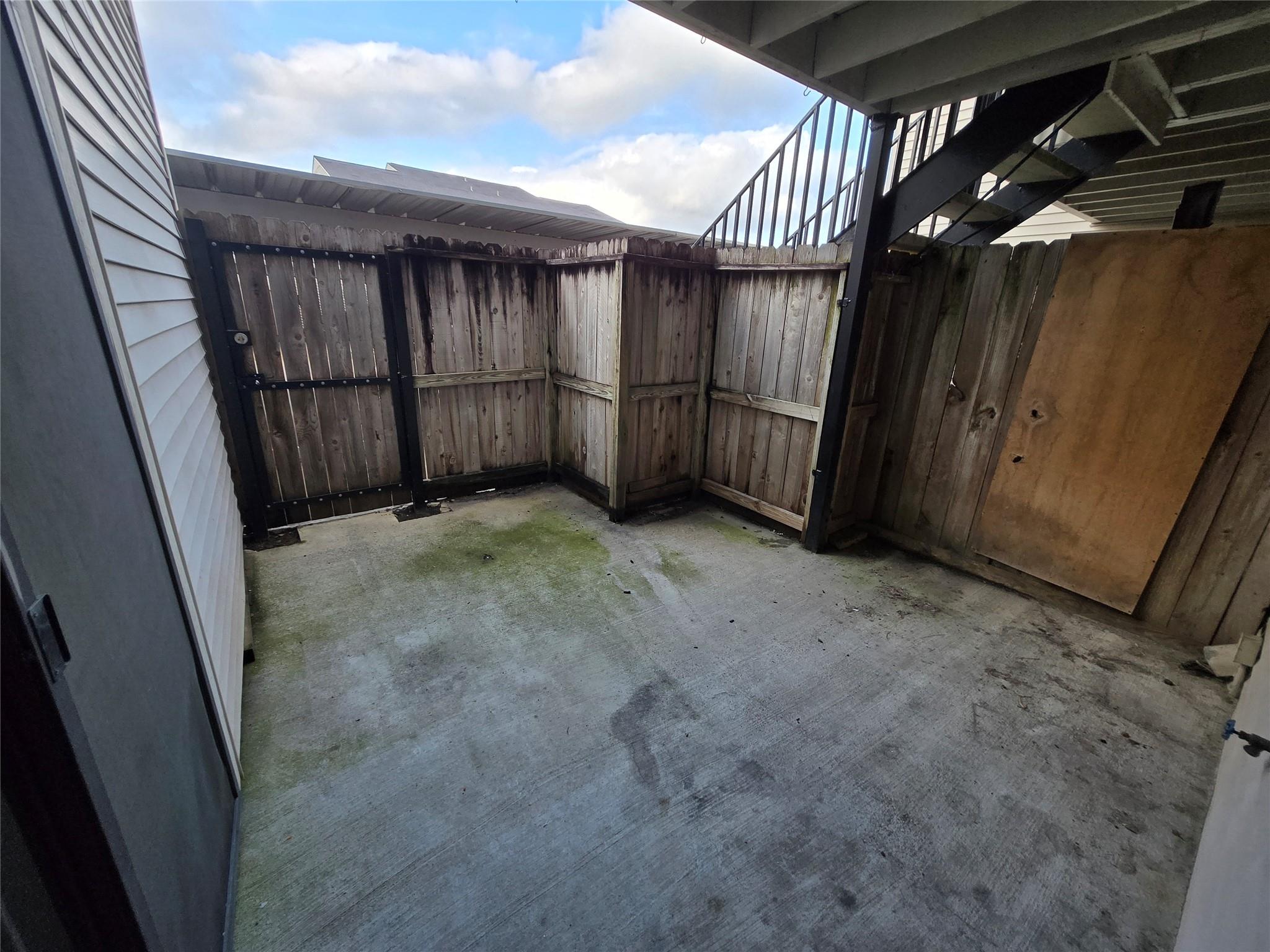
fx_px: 477
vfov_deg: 89.9
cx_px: 635
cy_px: 476
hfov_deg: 106.2
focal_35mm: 13
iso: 25
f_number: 2.2
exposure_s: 1/121
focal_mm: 1.7
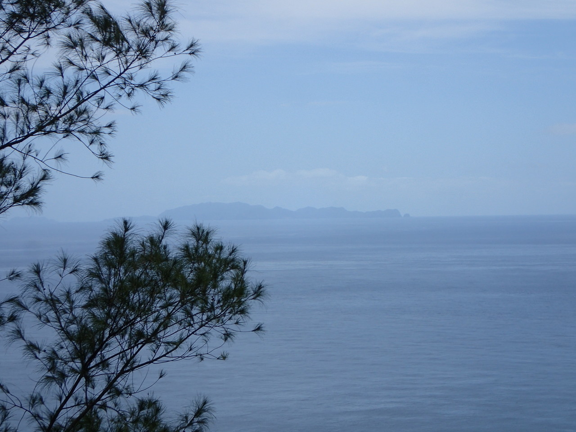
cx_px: 288
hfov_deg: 19.6
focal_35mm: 100
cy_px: 216
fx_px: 1664
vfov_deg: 14.8
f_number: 6.3
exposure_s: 1/500
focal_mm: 18
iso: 100
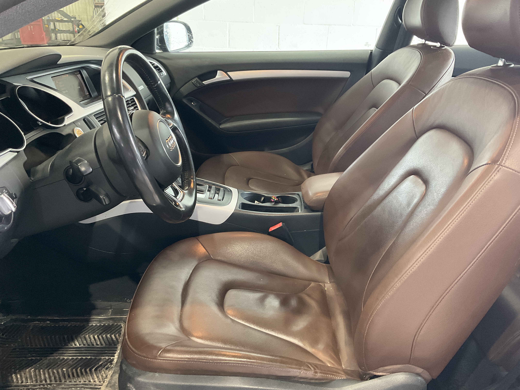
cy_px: 195
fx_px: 436
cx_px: 260
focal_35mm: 29
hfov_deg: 61.7
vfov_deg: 48.2
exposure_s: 1/56
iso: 320
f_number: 1.8
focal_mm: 3
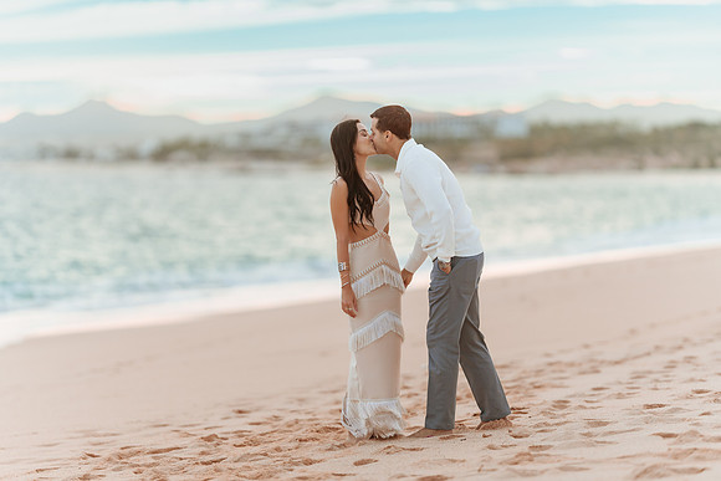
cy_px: 240
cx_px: 360
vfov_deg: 10.2
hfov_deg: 15.2
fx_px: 2704
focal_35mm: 135
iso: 320
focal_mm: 135
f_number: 1.8
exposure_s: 1/5000
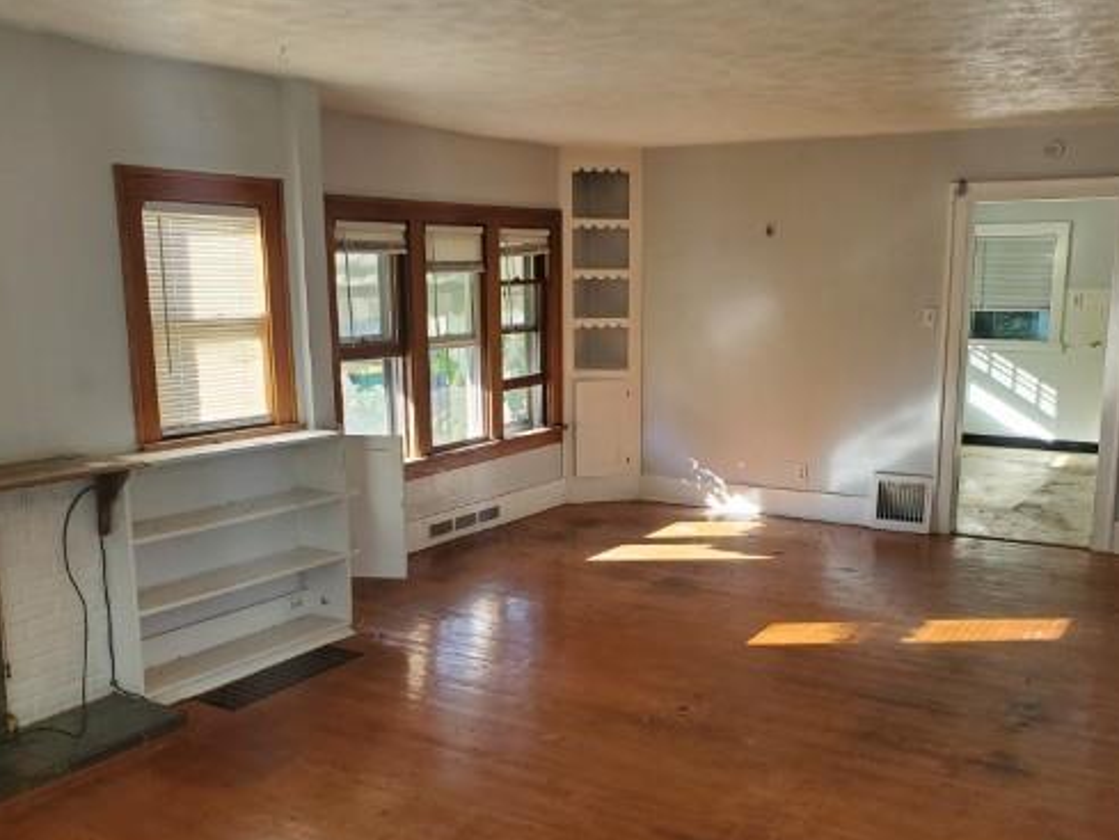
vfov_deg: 41.7
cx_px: 565
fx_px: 1099
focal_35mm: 34
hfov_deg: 53.9
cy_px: 494
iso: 125
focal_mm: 4.3
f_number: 2.4
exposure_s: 1/120
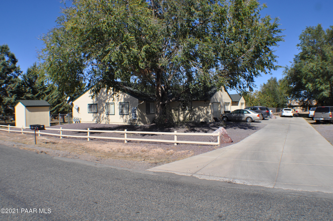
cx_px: 166
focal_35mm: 33
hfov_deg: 57.3
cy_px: 110
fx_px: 305
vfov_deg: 39.9
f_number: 10
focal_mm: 22
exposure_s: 1/400
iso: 200
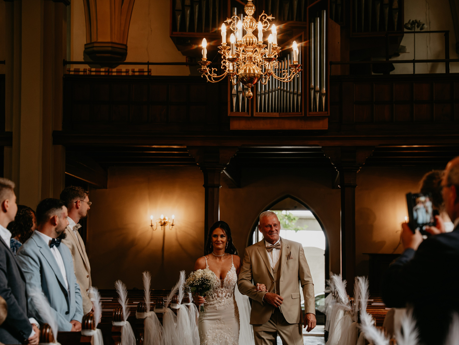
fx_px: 1008
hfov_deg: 25.6
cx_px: 255
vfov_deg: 19.4
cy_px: 173
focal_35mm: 76
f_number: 2.8
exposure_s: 1/500
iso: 1000
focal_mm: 70
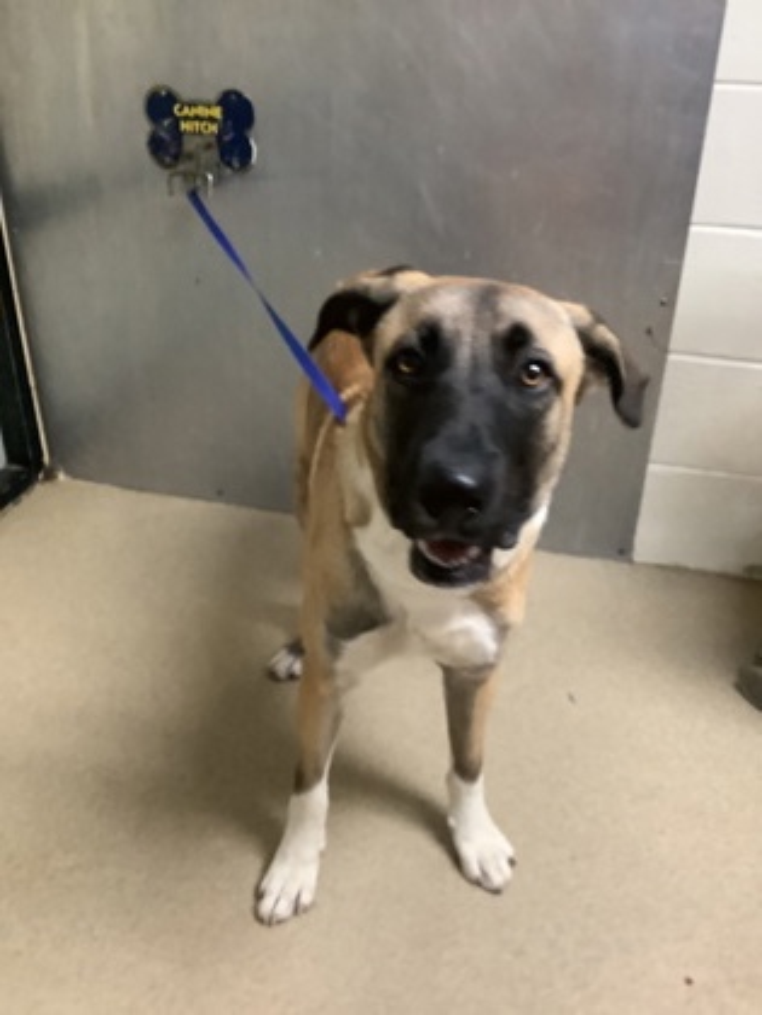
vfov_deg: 58.4
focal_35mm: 31
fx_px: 910
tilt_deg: -31.0
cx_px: 381
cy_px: 508
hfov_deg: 45.4
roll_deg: +0.7
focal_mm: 3.3
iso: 400
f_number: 2.4
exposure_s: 1/25
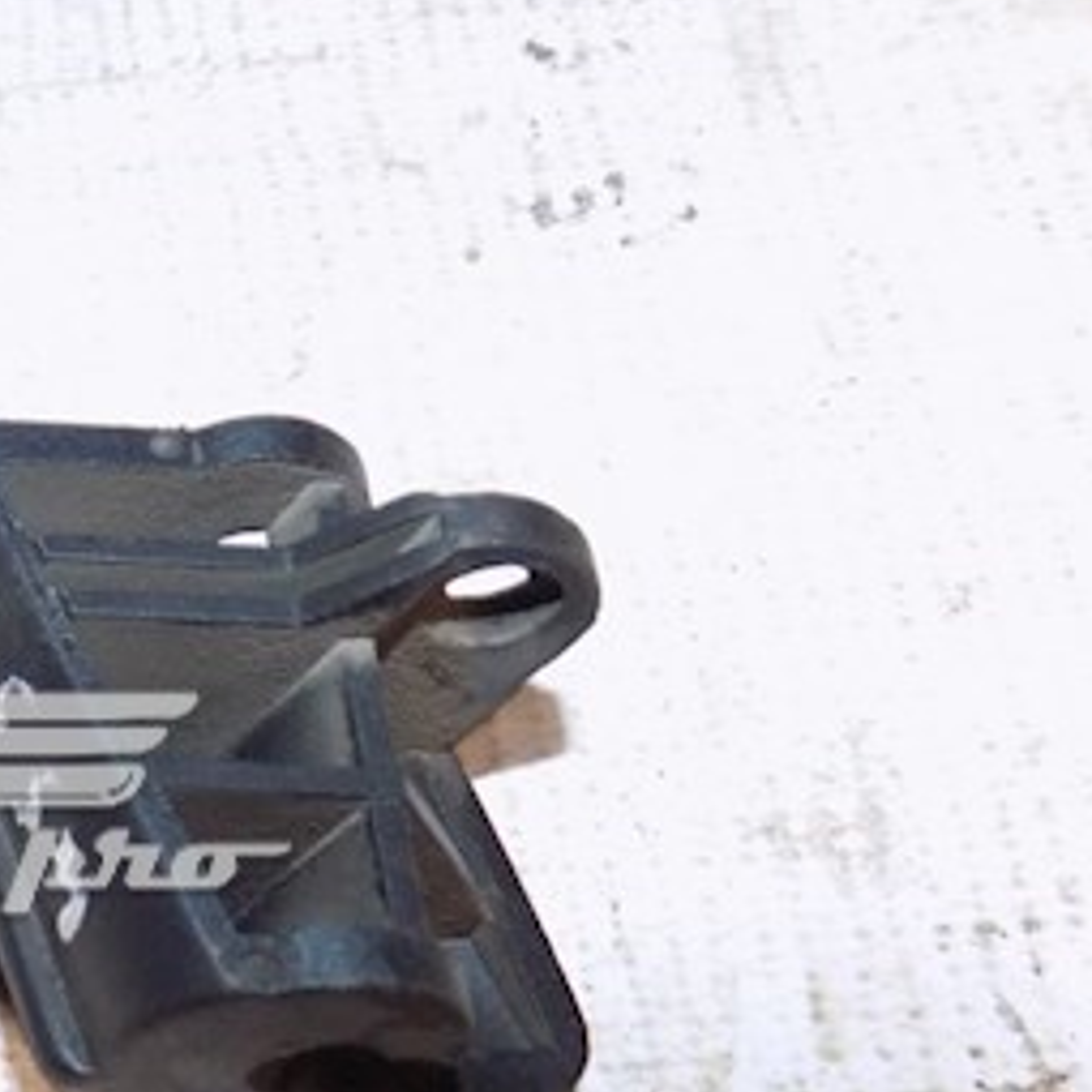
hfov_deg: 28.8
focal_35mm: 51
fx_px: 1820
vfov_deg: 32.7
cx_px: -227
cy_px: 822
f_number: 3.1
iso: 360
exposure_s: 1/30
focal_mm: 4
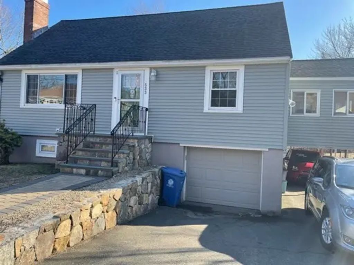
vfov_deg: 53.1
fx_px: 266
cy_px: 132
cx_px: 177
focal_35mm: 26
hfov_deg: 67.3
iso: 32
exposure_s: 1/801
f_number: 1.6
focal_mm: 4.2
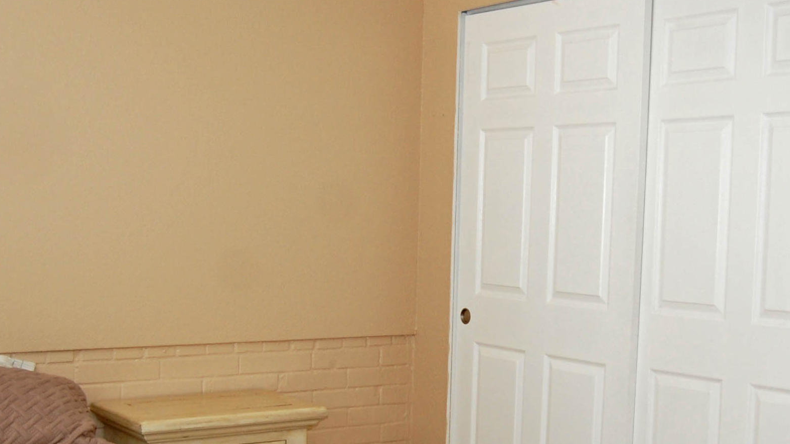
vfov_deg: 22.0
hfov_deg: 38.4
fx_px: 1131
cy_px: 341
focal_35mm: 54
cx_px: 442
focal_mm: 18
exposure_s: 1/60
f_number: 3.5
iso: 400
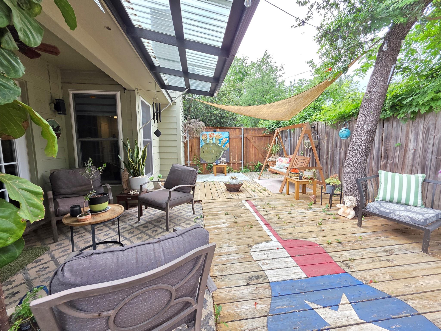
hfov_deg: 106.2
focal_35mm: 13
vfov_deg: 89.9
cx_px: 220
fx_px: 166
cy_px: 166
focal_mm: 2.2
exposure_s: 1/359
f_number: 1.9
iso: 100
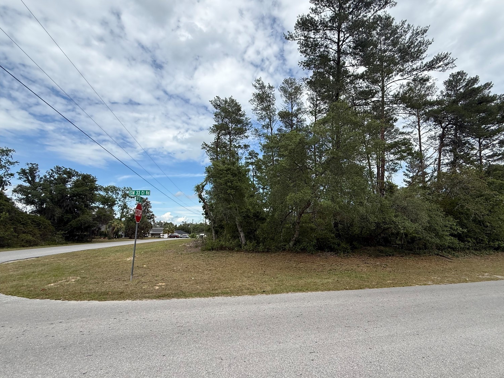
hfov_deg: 98.0
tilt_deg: +13.1
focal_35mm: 15
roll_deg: -0.7
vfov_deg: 81.8
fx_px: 218
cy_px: 191
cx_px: 269
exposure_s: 1/955
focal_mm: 2.22
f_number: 2.2
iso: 50
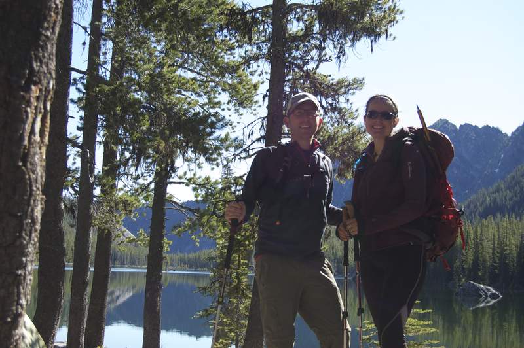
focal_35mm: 52
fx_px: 764
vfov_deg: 25.7
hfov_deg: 37.9
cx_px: 262
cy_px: 174
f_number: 7.1
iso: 200
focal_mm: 35
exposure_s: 1/200
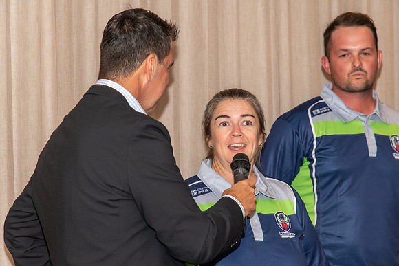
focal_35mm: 120
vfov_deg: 11.4
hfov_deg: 17.1
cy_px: 133
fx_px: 1330
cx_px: 200
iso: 800
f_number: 5.6
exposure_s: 1/60
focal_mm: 120
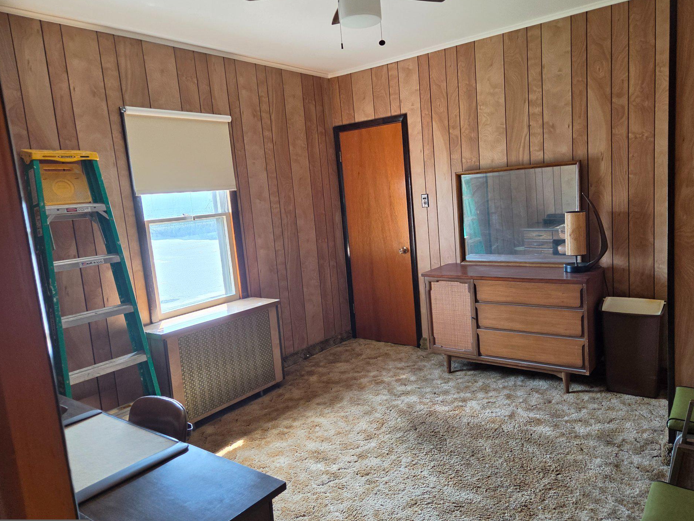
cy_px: 267
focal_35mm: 25
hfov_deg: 69.3
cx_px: 375
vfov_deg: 54.9
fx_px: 501
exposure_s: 1/120
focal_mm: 5.4
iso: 200
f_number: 1.8
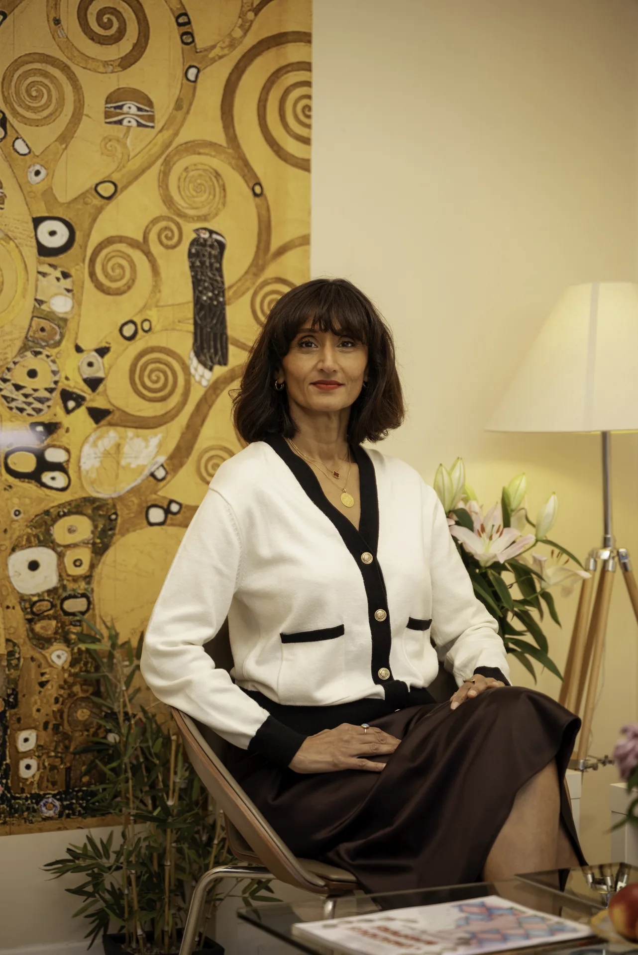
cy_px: 478
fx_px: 1991
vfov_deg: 27.0
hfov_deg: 18.2
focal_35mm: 75
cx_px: 319
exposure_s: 1/400
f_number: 2.8
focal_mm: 75
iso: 320
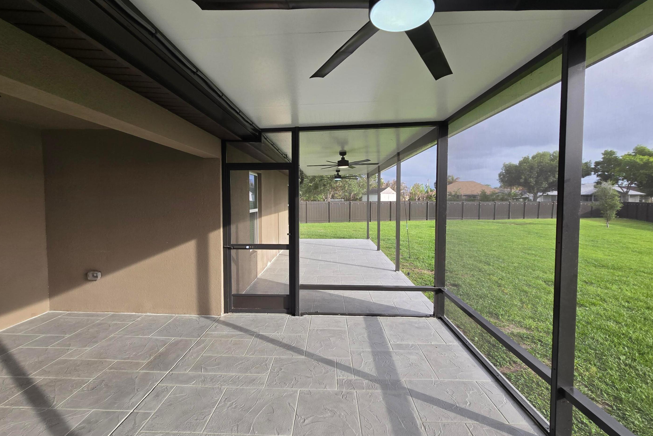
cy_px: 212
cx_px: 325
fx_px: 254
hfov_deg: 104.3
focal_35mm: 14
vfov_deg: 81.2
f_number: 2.2
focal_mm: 2.2
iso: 50
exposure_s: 1/293
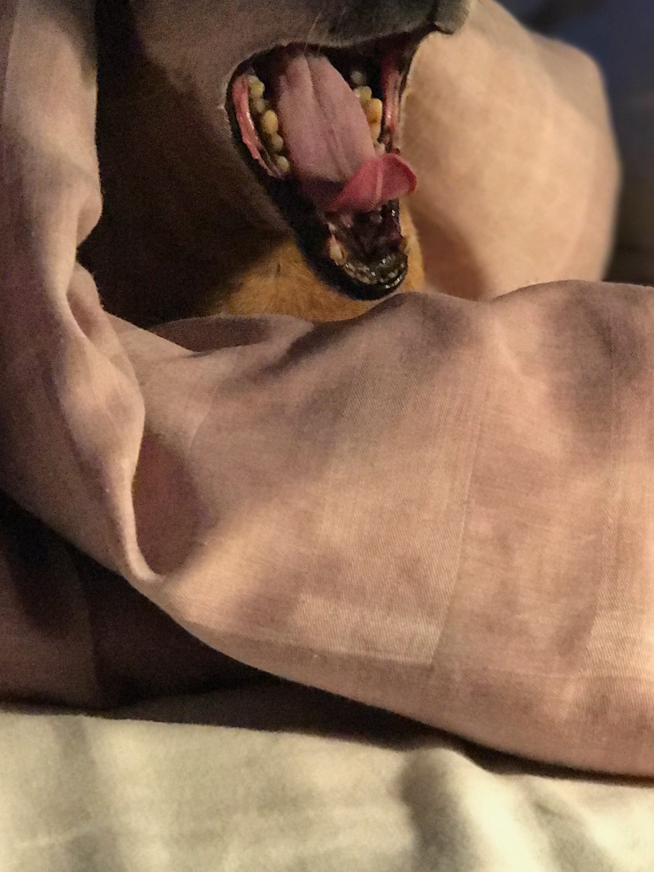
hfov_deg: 14.9
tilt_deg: -6.9
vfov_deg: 19.7
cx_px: 212
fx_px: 2494
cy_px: 223
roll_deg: -1.9
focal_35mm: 99
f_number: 2.8
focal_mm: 6.6
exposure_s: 1/50
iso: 800
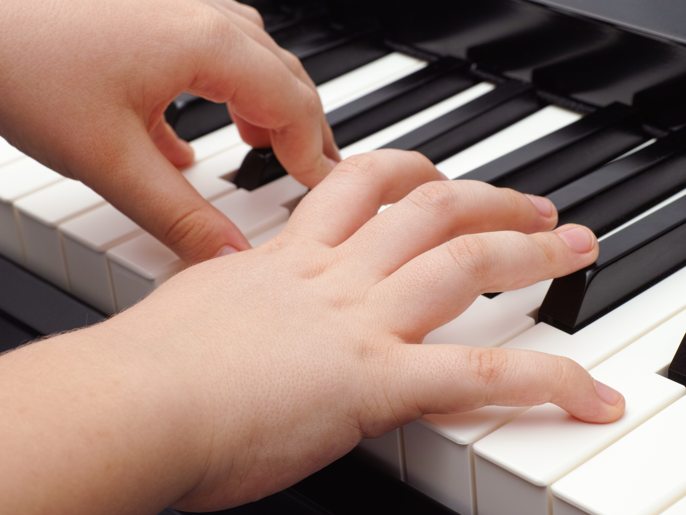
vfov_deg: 18.0
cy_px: 258
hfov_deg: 23.8
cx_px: 334
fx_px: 1625
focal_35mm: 82
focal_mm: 50
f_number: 11
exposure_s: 1/200
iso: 100
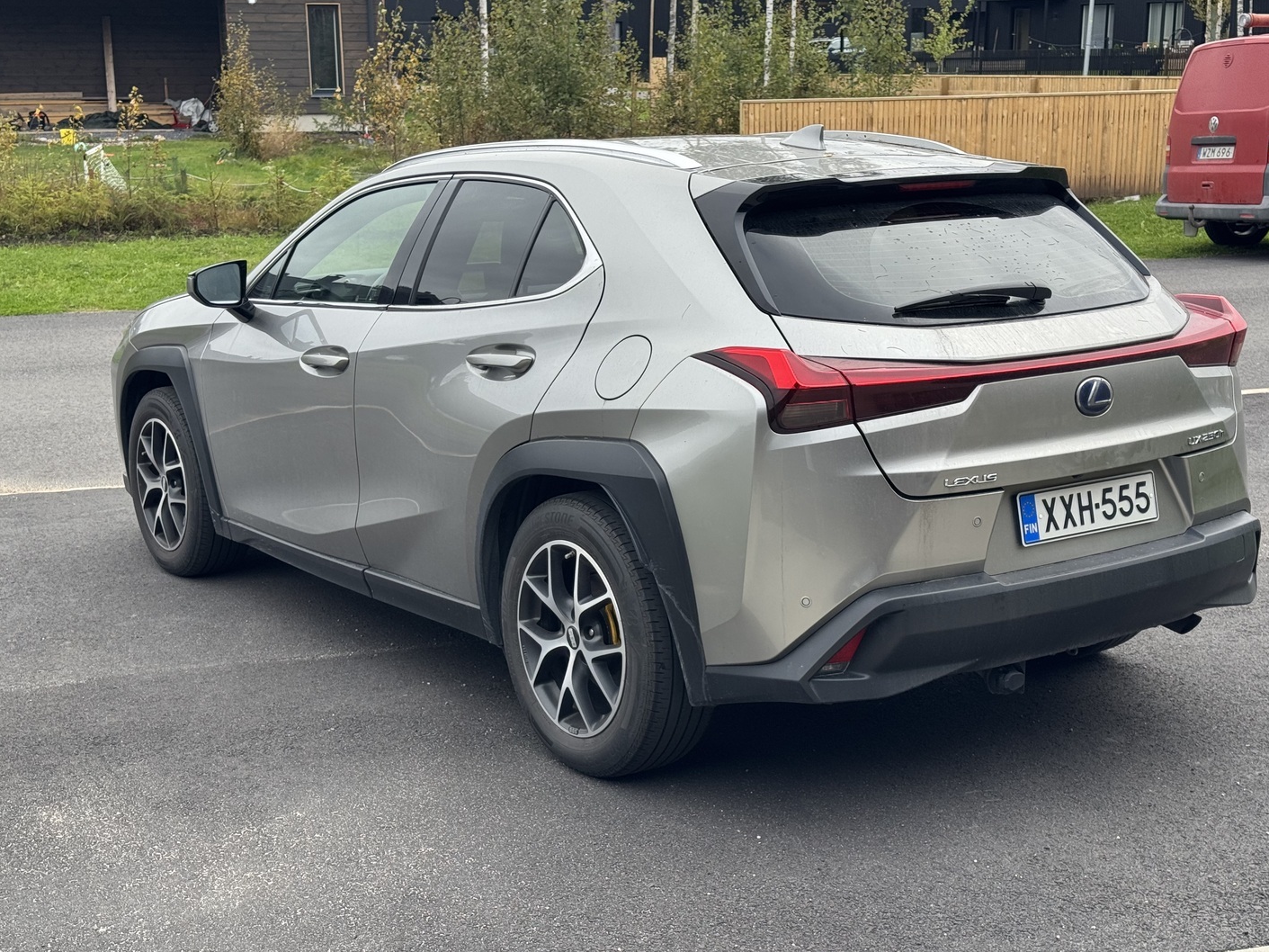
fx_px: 1796
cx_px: 632
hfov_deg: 38.9
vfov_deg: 29.7
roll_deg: +1.2
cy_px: 471
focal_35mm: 49
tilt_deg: -14.0
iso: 64
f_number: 1.78
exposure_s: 1/832
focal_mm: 6.76
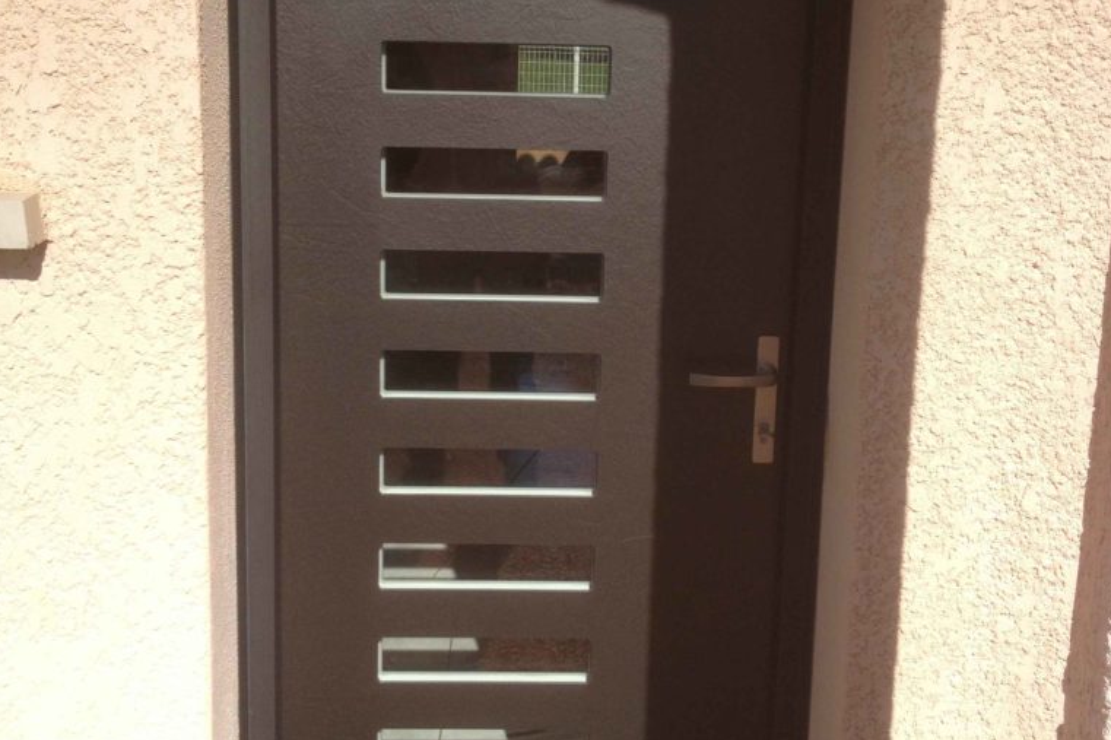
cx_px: 555
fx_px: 1512
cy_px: 255
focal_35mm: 49
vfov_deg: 27.4
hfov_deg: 40.4
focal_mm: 4.28
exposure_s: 1/1672
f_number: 2.4
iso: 50
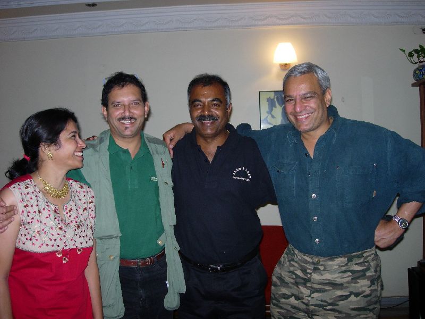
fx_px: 467
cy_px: 160
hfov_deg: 49.0
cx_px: 212
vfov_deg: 37.7
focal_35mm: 38
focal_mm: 7.8
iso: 79
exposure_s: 1/64
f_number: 2.8
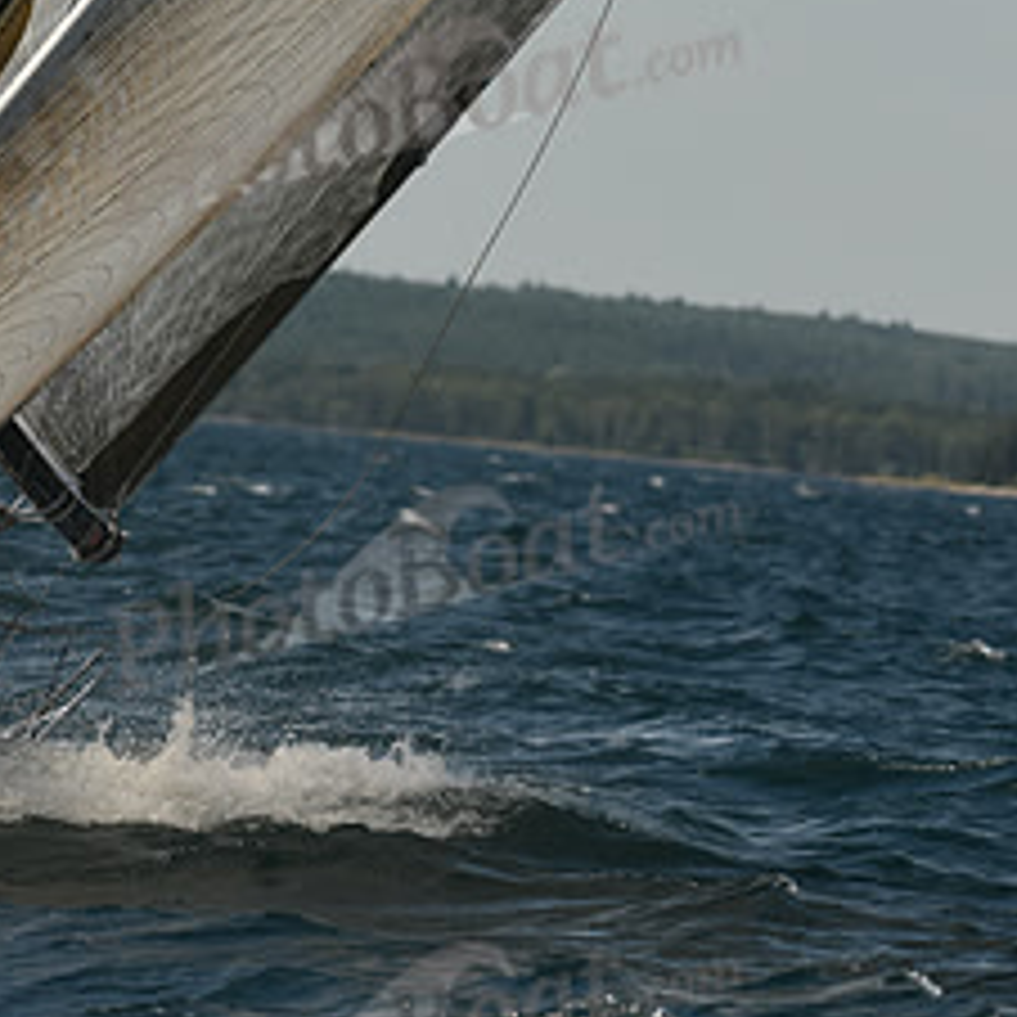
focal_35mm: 590
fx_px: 19611
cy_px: 407
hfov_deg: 3.0
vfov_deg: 3.0
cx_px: -122
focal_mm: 270
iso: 250
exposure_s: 1/1000
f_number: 7.1
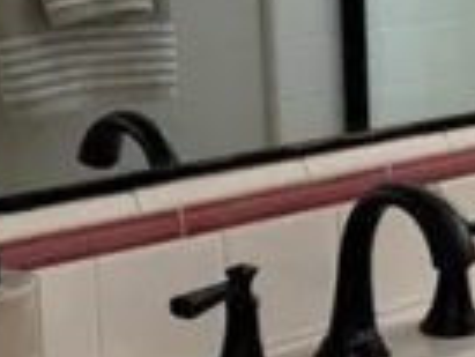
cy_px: 170
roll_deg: -2.2
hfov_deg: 13.5
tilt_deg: -12.7
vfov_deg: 11.3
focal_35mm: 131
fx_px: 1799
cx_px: 855
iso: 125
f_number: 1.78
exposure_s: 1/232
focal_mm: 6.76
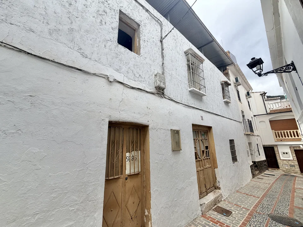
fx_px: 123
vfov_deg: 85.7
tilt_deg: +13.7
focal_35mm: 14
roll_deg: +2.1
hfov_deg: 102.1
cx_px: 152
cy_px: 114
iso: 40
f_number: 2.2
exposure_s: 1/585
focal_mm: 2.22
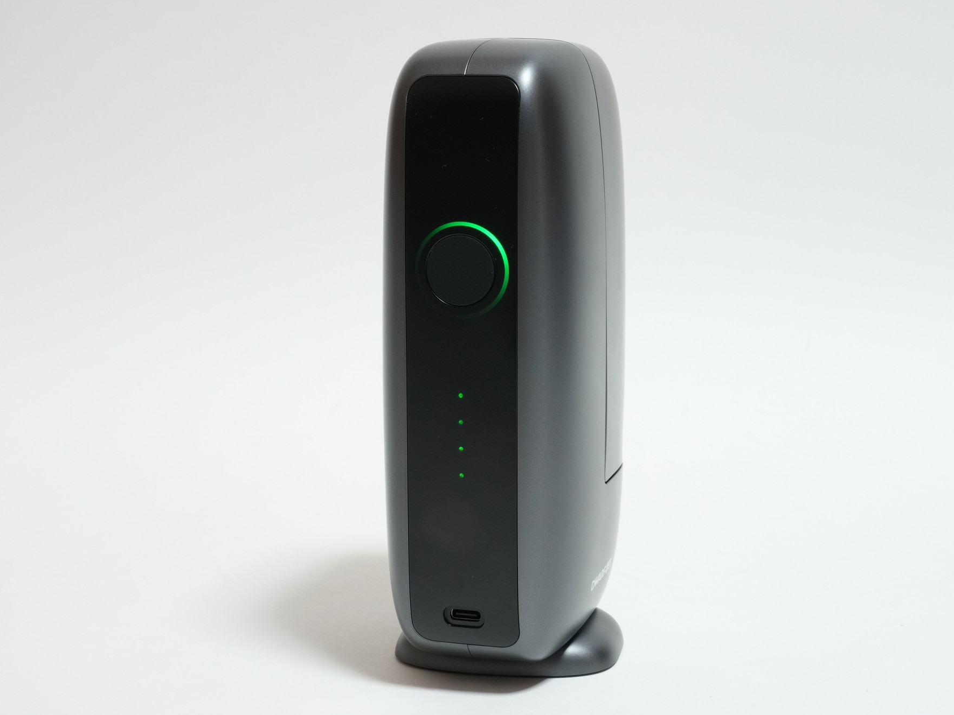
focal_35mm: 63
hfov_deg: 30.7
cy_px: 357
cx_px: 514
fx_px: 1736
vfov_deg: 23.3
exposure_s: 1/2.5
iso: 1600
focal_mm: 58
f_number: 22
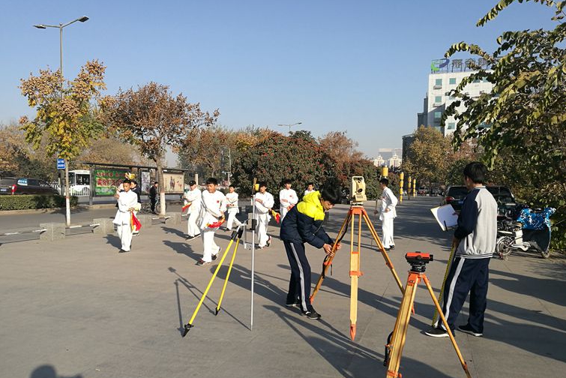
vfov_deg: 44.9
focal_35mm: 29
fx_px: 456
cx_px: 280
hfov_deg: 63.6
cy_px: 212
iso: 50
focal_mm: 4.5
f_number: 2.2
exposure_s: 1/752
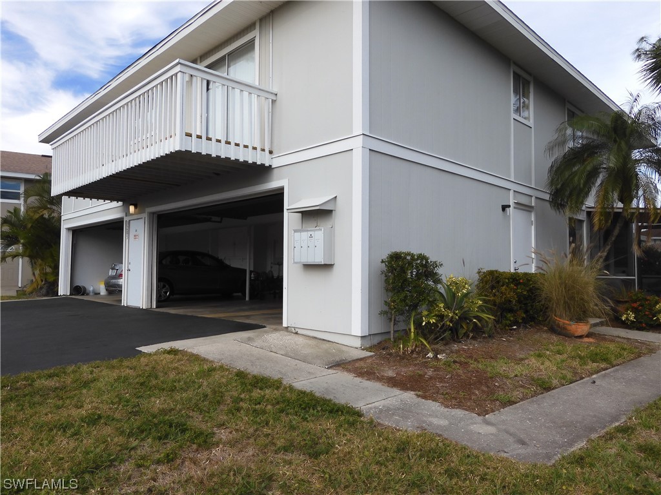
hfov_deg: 71.6
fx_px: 458
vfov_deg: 56.8
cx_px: 330
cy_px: 248
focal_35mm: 24
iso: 100
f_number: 3.4
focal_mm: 4.3
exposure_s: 1/640
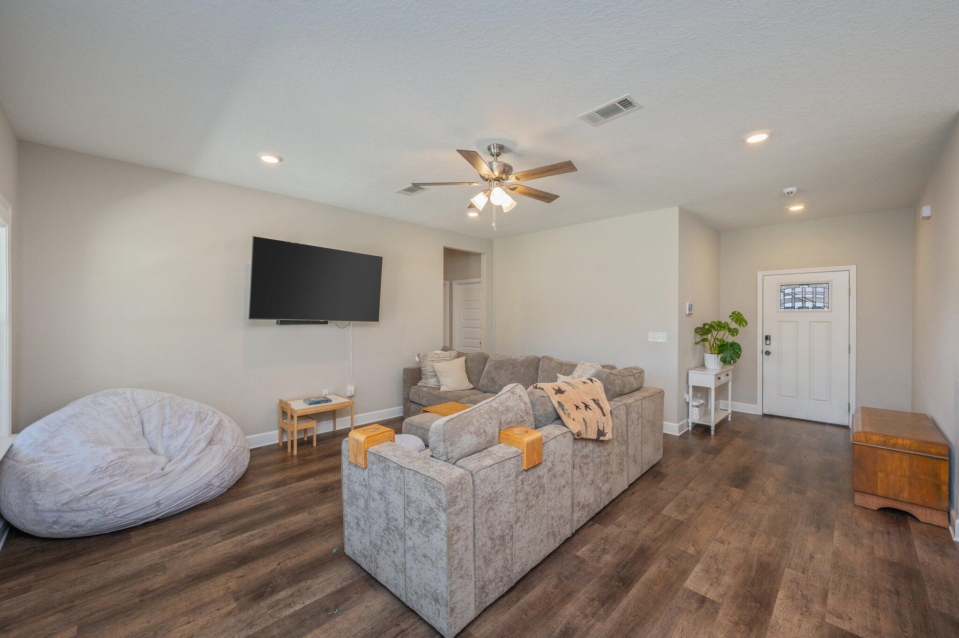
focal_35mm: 14
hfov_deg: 104.3
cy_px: 319
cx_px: 480
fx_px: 373
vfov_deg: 81.1
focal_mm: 14
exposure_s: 1/30
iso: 400
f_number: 9
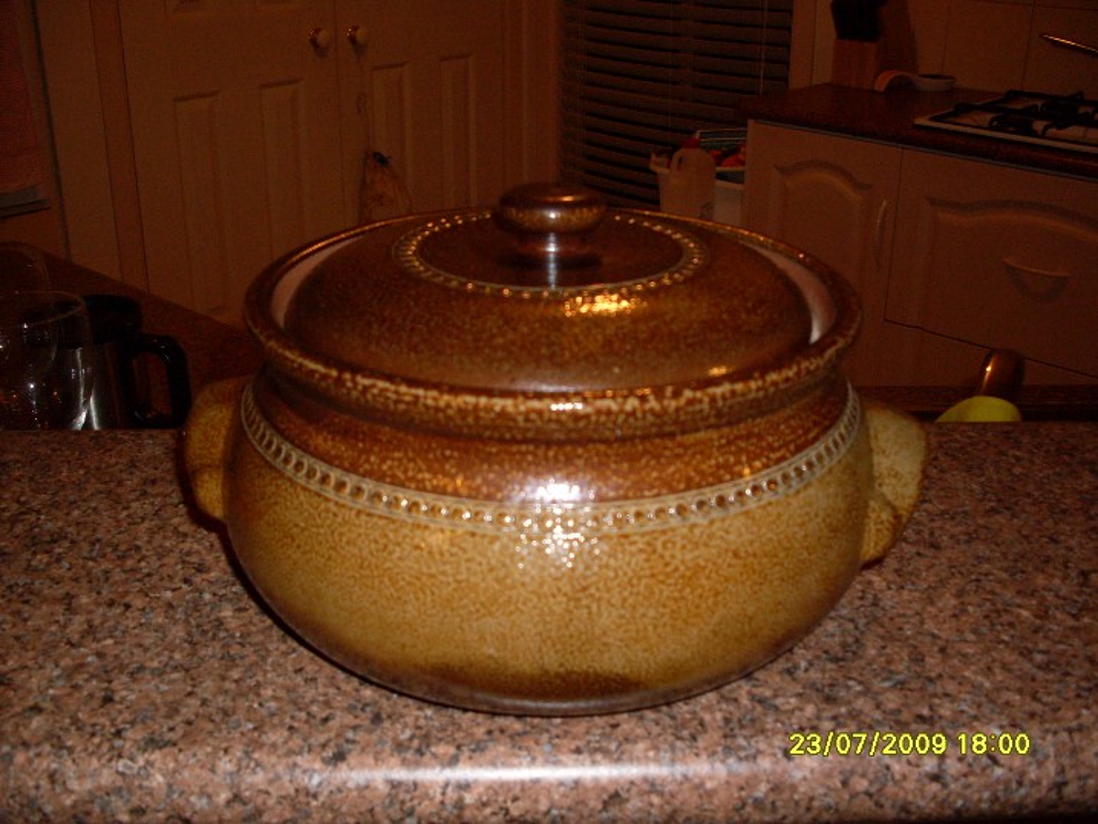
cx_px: 549
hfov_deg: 49.0
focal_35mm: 38
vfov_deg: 37.7
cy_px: 412
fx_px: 1206
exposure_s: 1/45
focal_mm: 6.3
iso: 100
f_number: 2.8
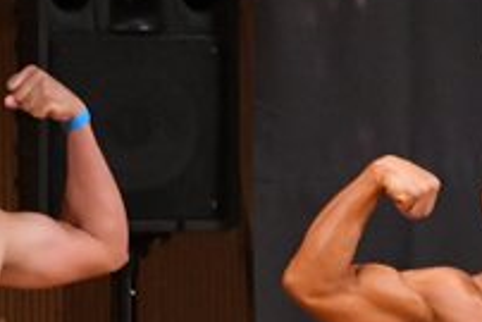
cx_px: 347
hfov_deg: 2.0
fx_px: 13854
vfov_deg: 1.3
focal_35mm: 1034
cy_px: 580
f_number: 5.6
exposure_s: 1/400
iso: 9000
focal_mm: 180
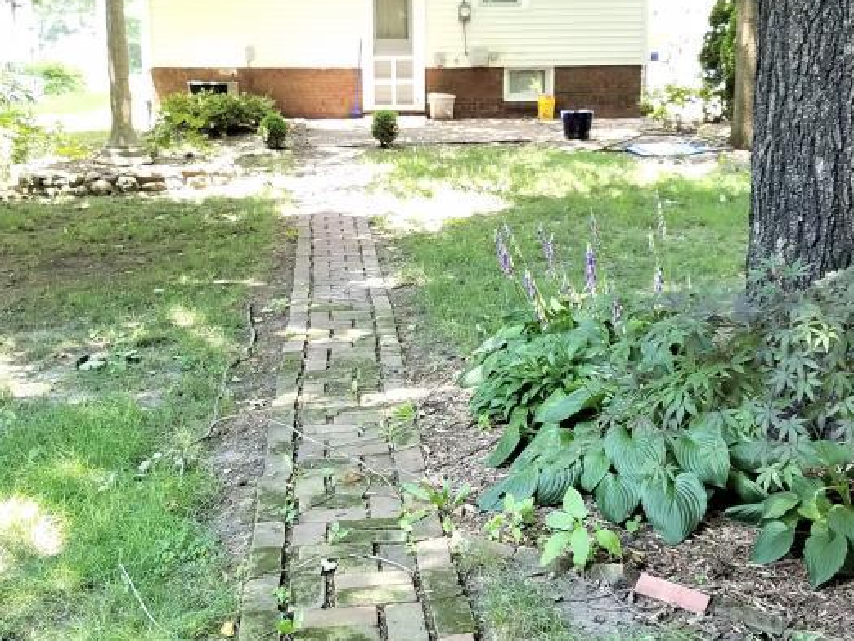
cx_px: 470
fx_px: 1259
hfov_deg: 37.4
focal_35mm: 51
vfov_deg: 28.4
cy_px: 216
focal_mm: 4.2
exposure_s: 1/60
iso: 64
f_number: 1.7
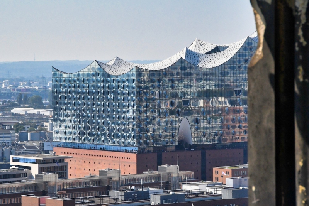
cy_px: 103
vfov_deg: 9.9
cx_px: 154
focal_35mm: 138
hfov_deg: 14.9
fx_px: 1185
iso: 4000
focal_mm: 92
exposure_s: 1/4000
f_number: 16
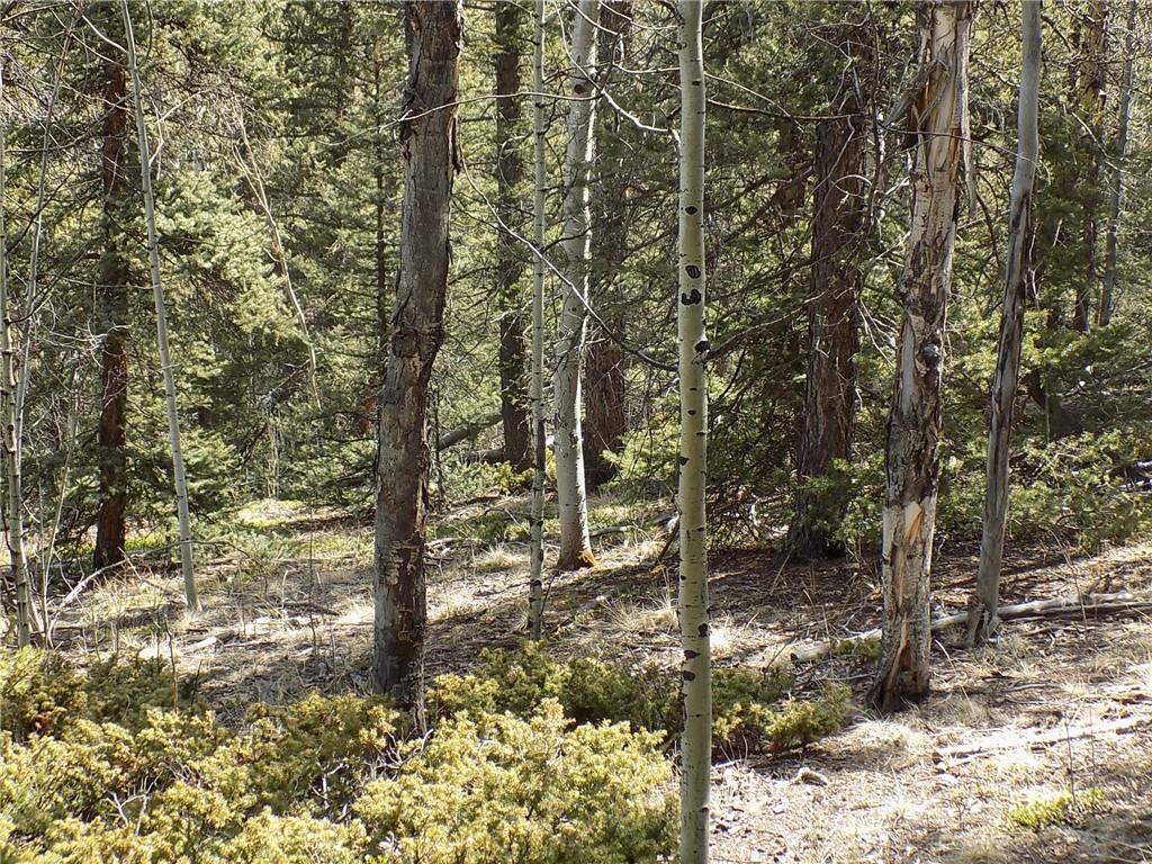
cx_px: 576
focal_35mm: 59
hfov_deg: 32.7
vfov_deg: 24.8
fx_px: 1963
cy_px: 432
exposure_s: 1/125
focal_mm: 10.5
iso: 80
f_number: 4
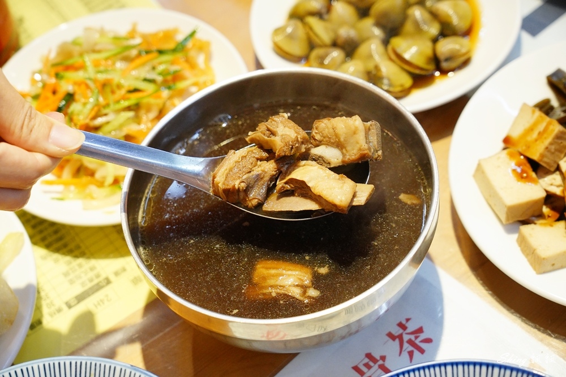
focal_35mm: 82
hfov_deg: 24.8
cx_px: 283
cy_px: 188
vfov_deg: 16.7
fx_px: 1289
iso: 4000
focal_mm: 82
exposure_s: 1/125
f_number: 6.3
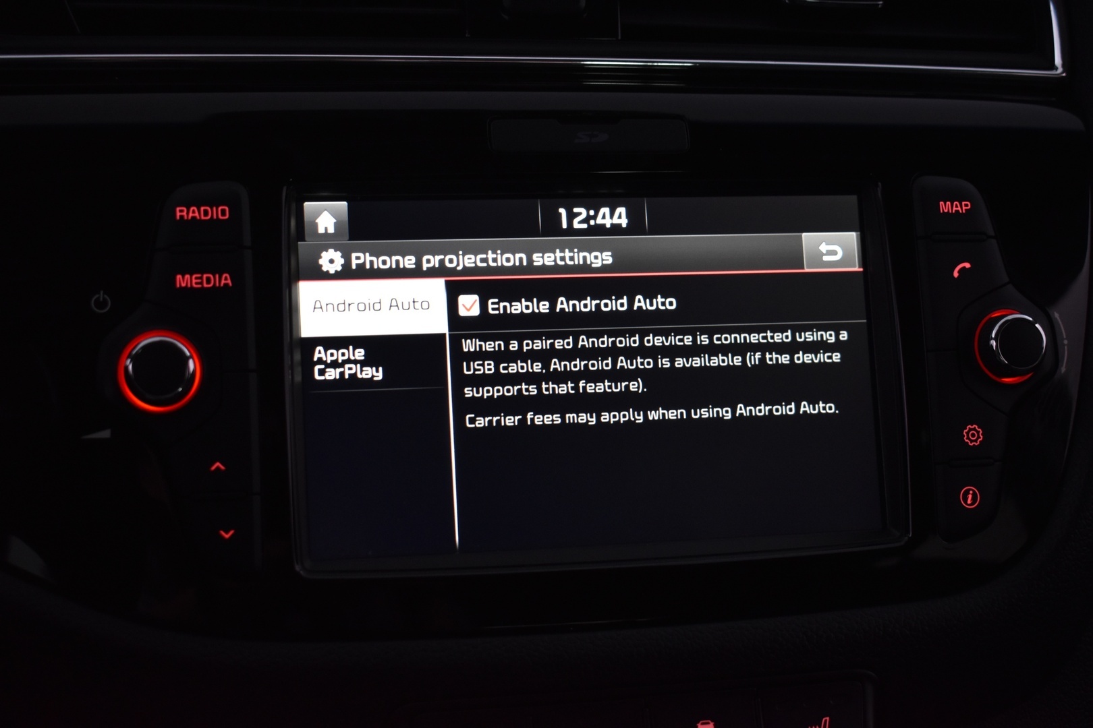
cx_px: 546
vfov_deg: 25.8
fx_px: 1594
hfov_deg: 37.9
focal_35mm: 52
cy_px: 364
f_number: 4.5
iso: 1250
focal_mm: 35
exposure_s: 1/60
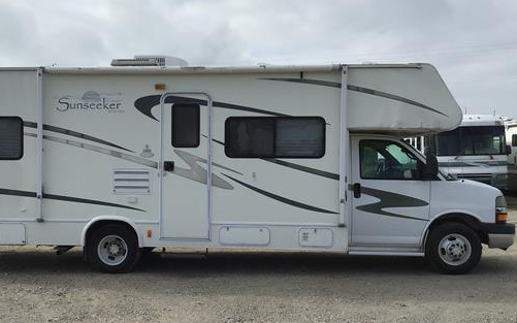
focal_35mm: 42
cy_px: 172
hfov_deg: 46.8
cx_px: 192
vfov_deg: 30.5
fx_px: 592
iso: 25
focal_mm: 3.3
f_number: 2.4
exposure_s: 1/2146
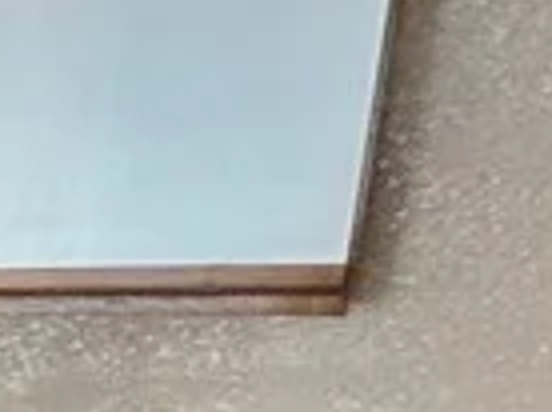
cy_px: 640
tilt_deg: -13.4
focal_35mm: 104
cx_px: -1096
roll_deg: +0.4
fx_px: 1656
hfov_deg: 11.4
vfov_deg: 13.3
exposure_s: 1/120
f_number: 2.2
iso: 250
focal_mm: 2.22
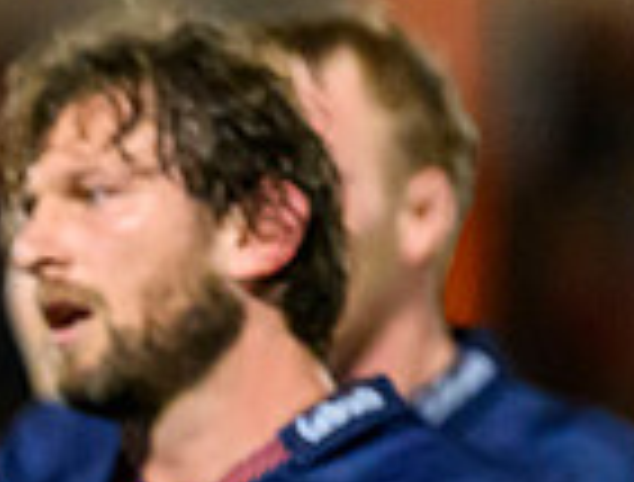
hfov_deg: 1.0
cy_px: 775
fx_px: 36732
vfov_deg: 0.8
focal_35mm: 1997
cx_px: -591
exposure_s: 1/2500
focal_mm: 400
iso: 8000
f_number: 2.8
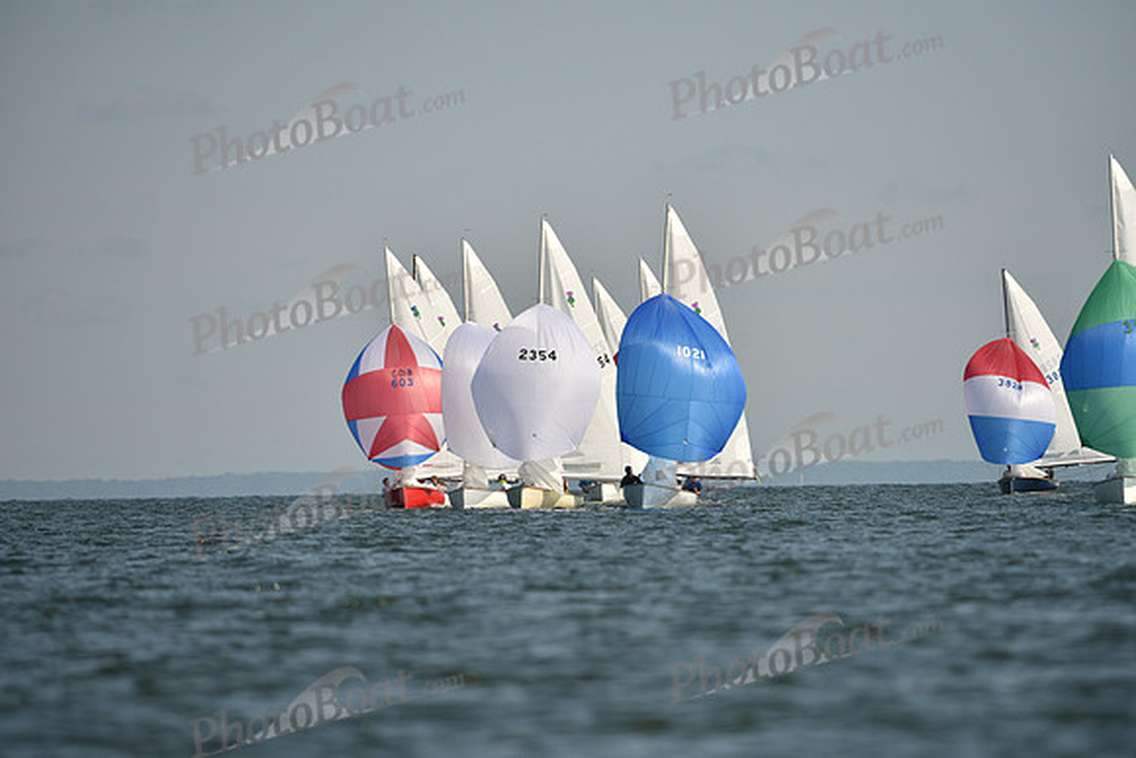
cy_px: 379
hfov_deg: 5.2
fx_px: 12625
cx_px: 568
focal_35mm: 400
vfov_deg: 3.4
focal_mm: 400
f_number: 5
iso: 250
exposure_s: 1/2500
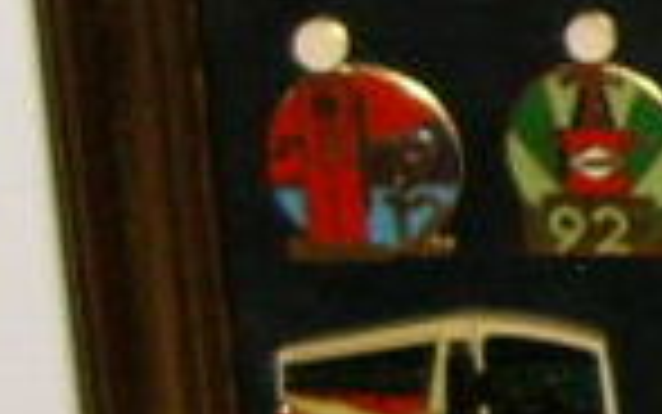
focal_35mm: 252
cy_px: -122
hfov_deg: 7.2
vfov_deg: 5.2
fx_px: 4548
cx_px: 2166
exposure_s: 1/45
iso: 100
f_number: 2.8
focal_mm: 5.8
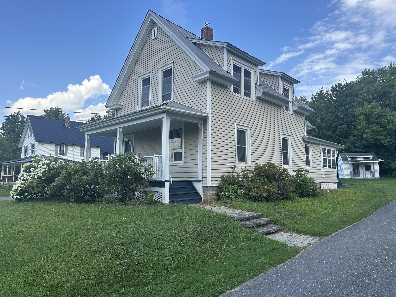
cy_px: 148
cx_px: 198
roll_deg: -0.6
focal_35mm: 24
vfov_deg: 56.8
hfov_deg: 71.6
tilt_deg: +7.8
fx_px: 275
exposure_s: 1/1845
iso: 80
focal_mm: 6.86
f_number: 1.78
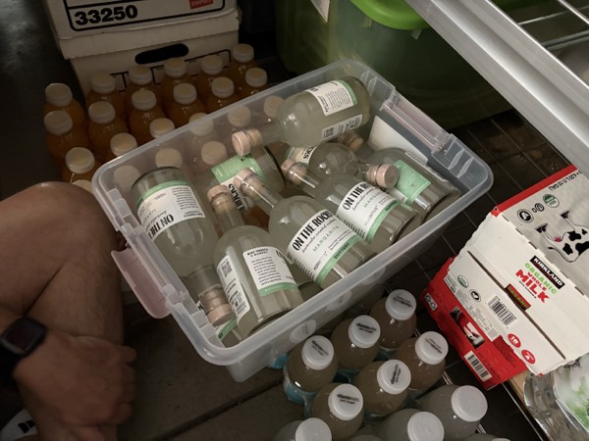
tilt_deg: -55.7
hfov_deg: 67.3
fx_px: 442
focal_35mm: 26
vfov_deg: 53.1
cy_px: 220
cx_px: 294
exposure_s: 1/30
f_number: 1.6
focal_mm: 5.96
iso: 640
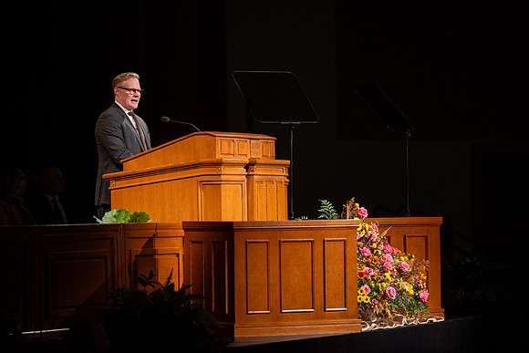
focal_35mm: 200
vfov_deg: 6.9
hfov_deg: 10.3
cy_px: 176
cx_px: 264
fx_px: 2939
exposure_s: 1/200
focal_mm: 200
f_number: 2.8
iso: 1250
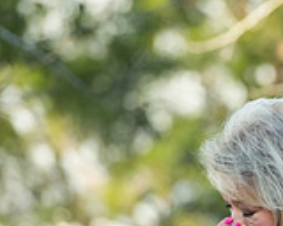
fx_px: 6600
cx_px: 360
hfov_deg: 2.5
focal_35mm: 788
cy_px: 289
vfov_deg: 2.0
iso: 400
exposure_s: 1/500
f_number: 3.5
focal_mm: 200
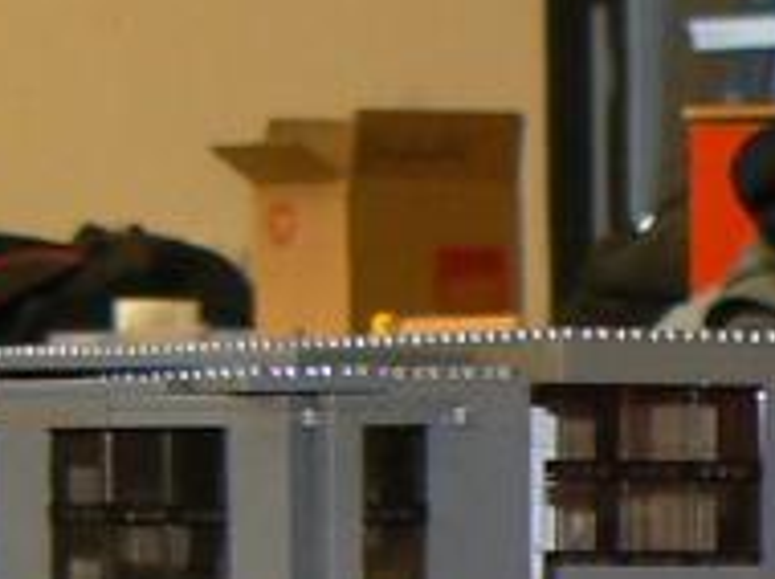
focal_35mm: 302
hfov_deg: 6.5
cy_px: 1288
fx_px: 6753
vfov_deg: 4.8
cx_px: 857
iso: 100
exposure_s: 1/8
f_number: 2.8
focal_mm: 7.7
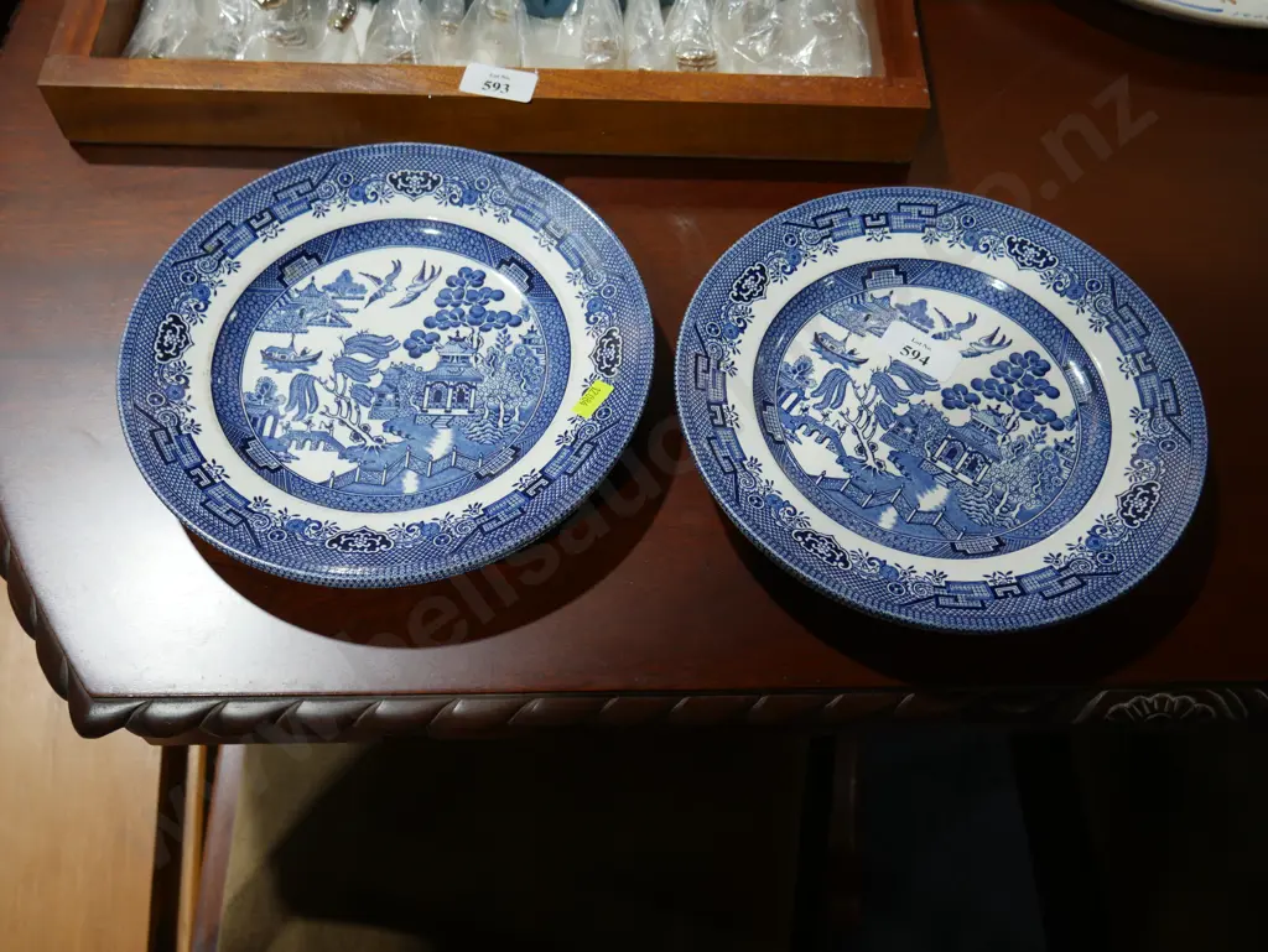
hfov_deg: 59.9
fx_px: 1099
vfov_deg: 46.8
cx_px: 634
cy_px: 476
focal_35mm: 30
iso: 200
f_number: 3.6
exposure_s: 1/60
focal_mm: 15
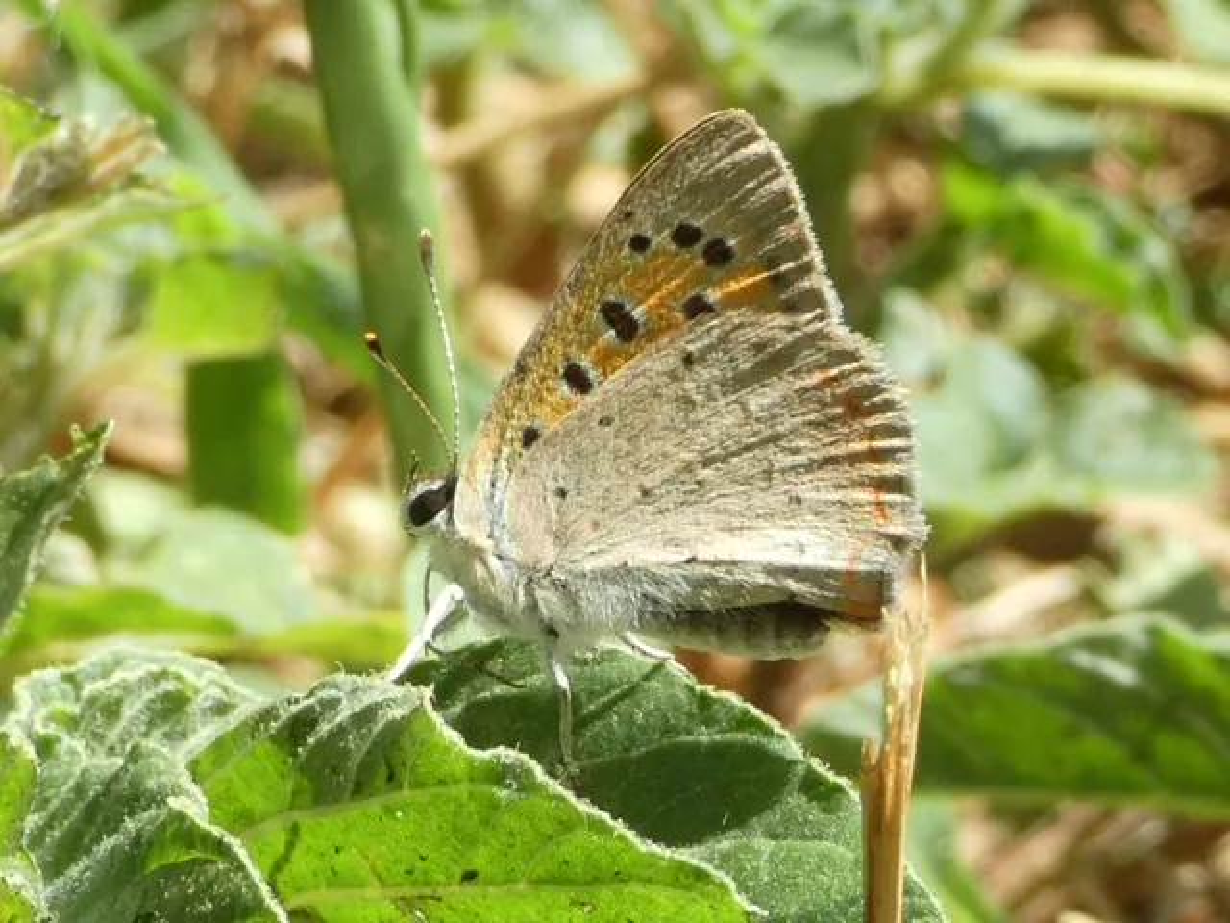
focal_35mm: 157
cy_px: 462
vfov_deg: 9.5
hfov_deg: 12.6
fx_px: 5579
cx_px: 615
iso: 100
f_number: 5.4
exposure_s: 1/80
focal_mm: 28.1
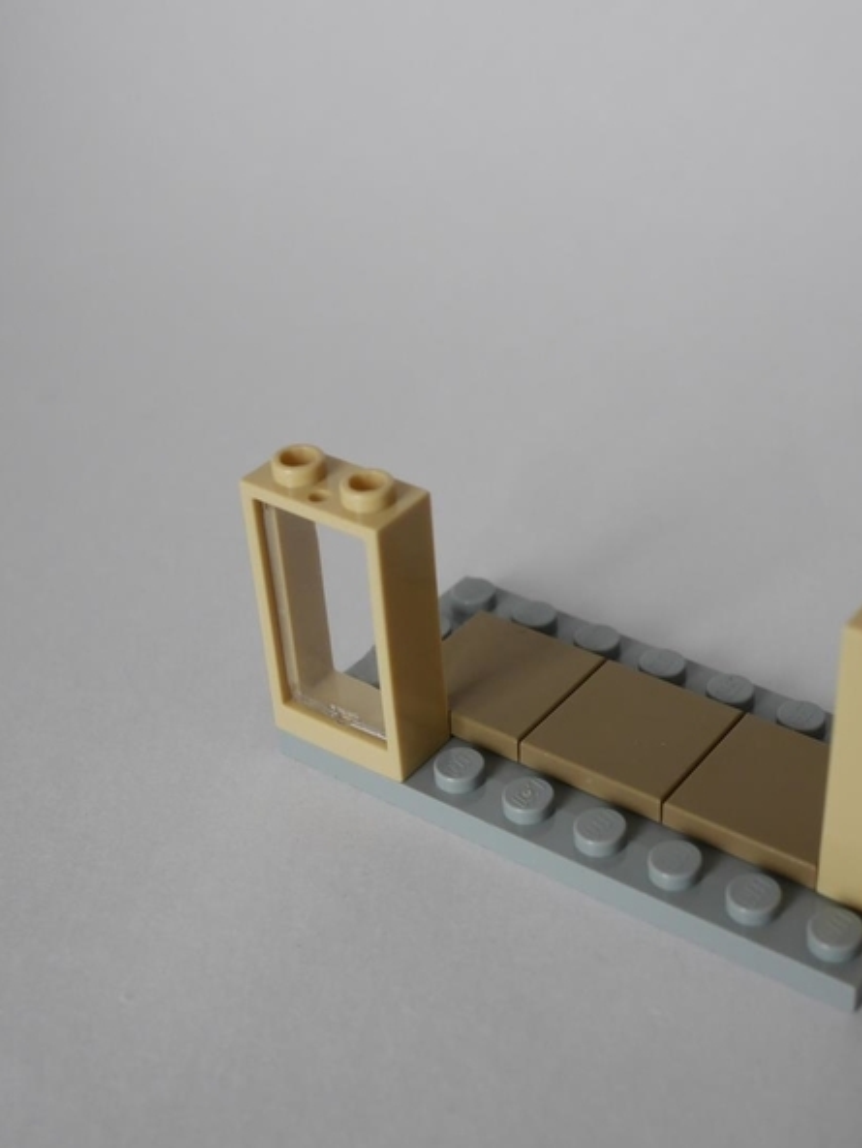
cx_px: 599
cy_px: 572
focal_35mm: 54
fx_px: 1792
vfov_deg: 35.5
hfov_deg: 26.8
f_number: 5
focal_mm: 20
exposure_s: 1/60
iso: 640
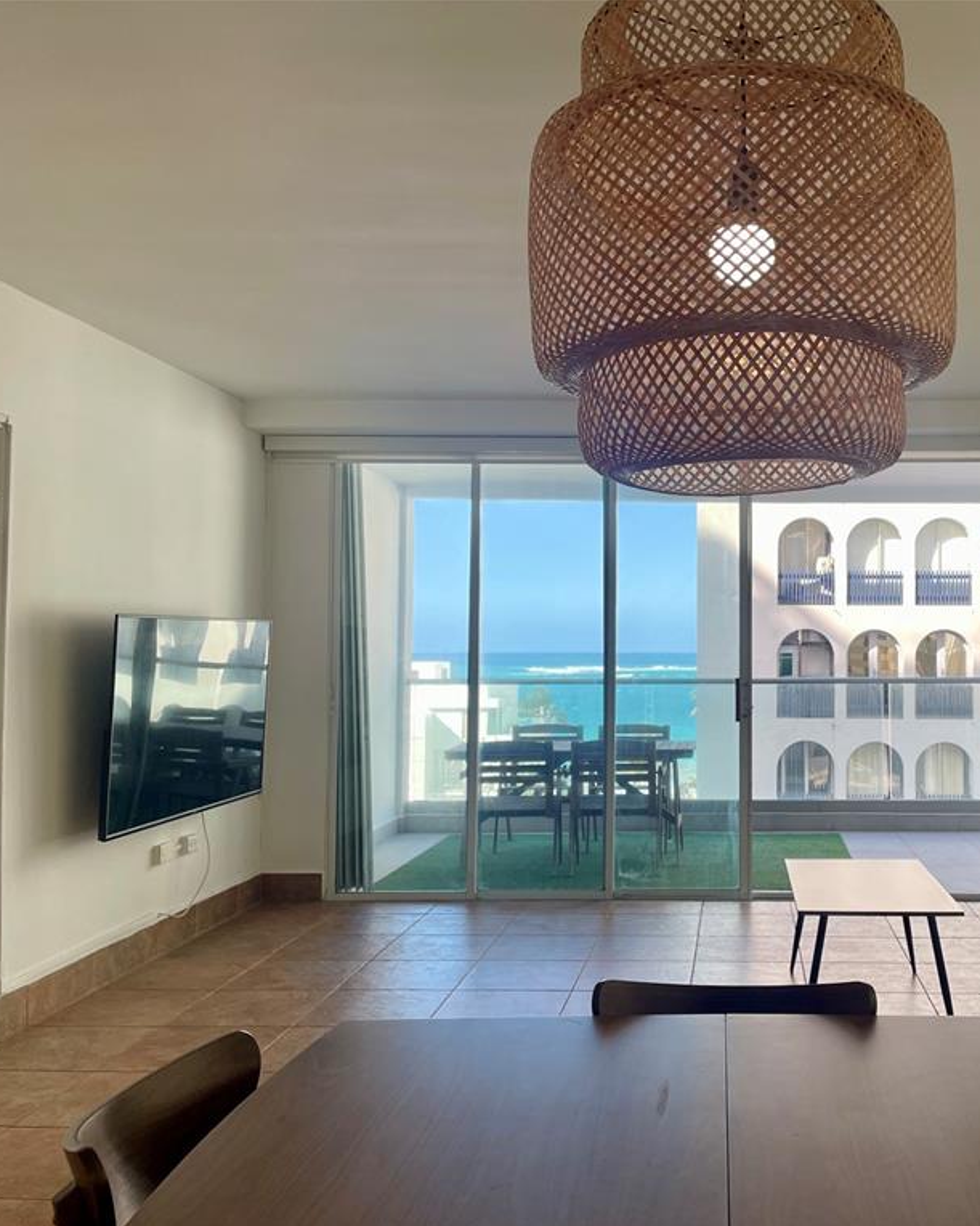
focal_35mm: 34
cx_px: 722
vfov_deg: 52.8
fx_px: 1233
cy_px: 615
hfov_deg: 42.2
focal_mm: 4.2
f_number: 1.6
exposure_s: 1/489
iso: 32
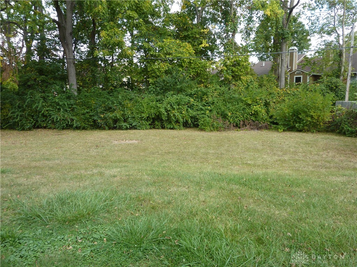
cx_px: 178
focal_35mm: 25
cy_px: 134
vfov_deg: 54.9
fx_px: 258
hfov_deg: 69.4
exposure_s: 1/100
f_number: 3.5
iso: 80
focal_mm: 4.1
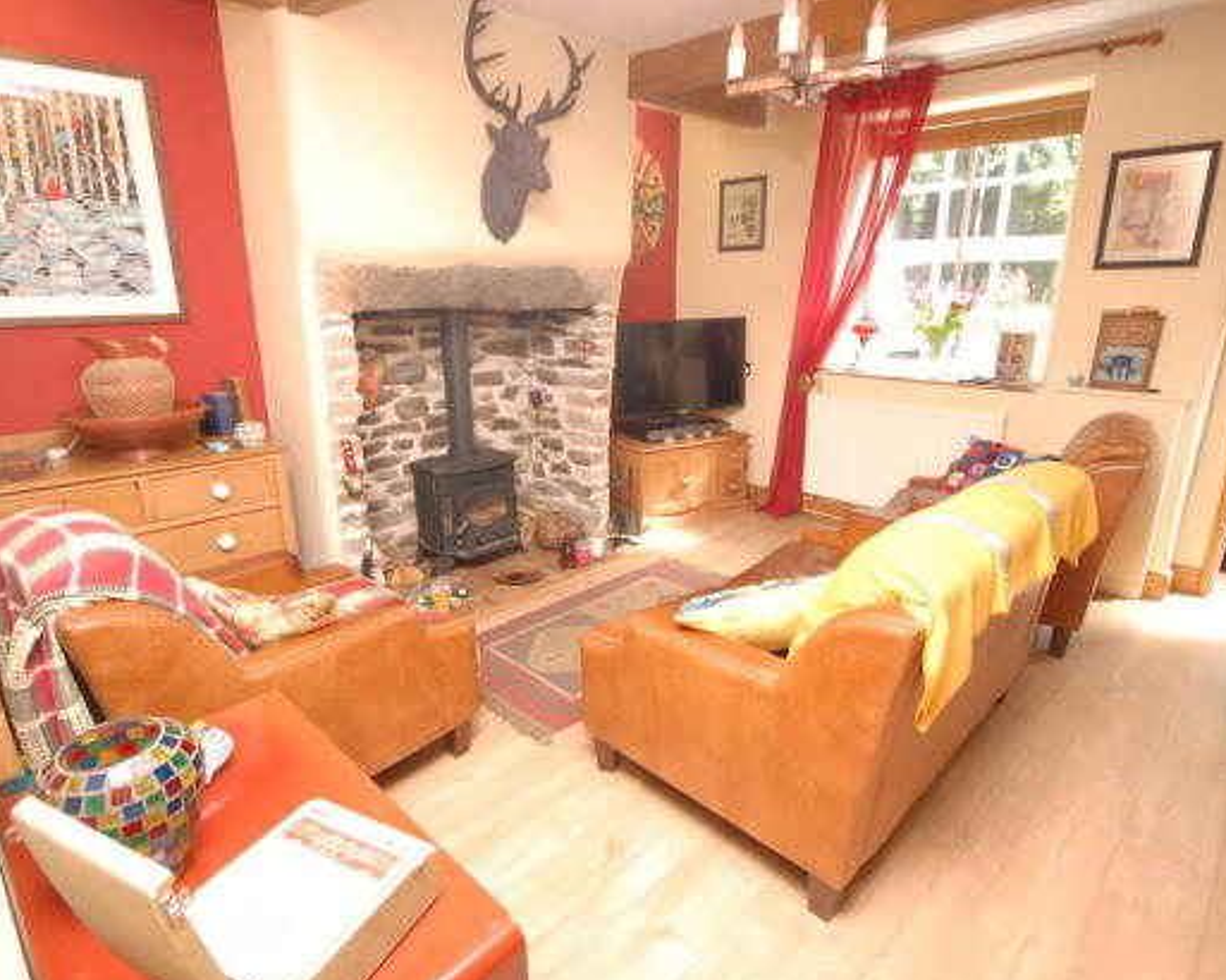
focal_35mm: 18
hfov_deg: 86.4
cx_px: 626
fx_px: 653
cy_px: 480
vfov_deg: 73.8
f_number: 4
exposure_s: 1/60
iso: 1600
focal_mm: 10
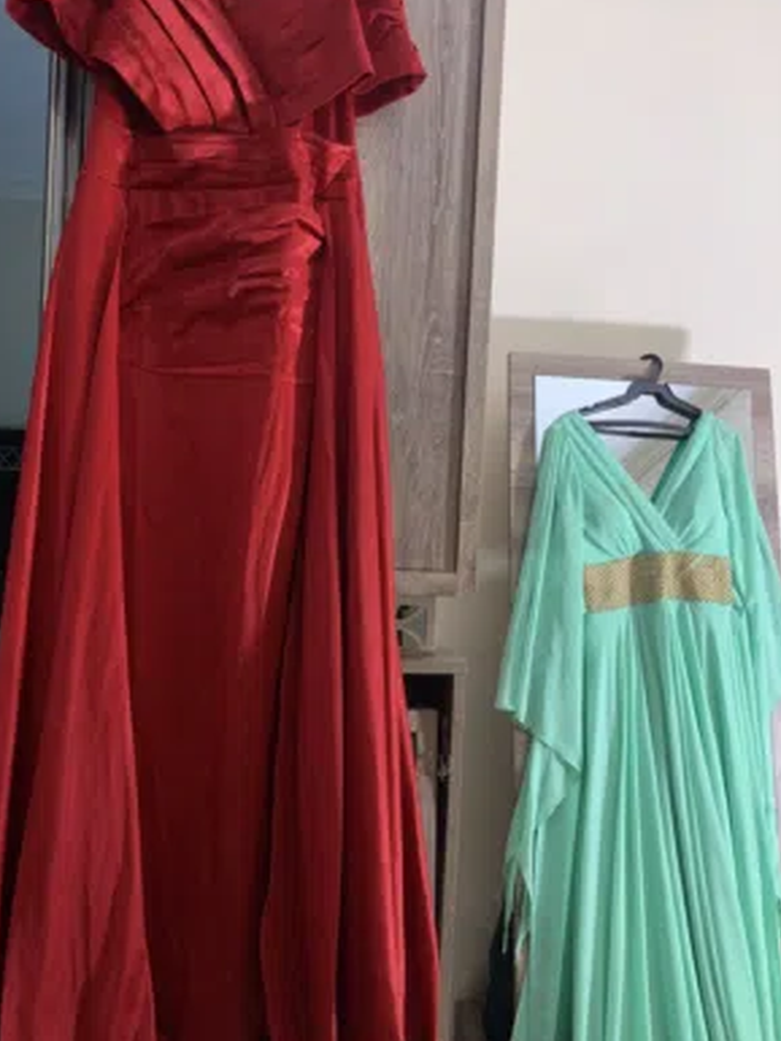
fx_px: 812
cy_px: 506
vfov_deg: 65.3
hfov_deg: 51.4
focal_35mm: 27
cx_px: 384
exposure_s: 1/39
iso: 400
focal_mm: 4.25
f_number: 1.8
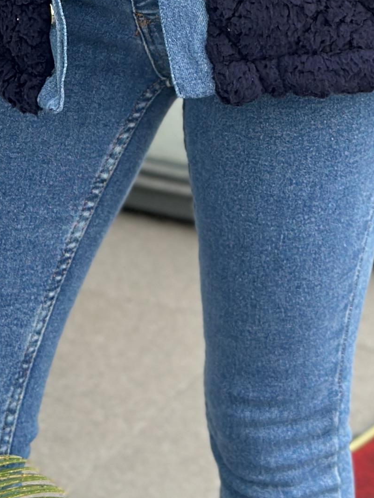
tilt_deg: -8.0
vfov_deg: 10.4
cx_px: 95
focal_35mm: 181
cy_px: -364
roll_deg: -0.4
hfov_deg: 8.2
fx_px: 2607
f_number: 1.78
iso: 80
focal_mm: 6.86
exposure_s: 1/409
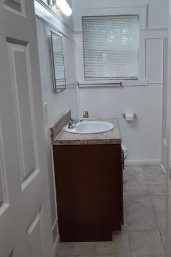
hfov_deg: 38.6
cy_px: 113
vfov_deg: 55.6
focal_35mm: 34
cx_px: 107
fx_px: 242
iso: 578
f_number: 1.8
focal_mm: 5.56
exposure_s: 1/120
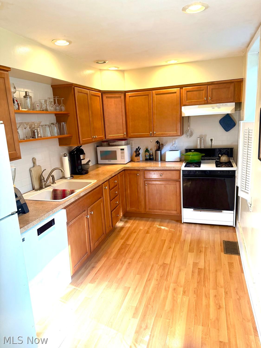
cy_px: 174
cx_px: 130
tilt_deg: -12.4
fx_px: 241
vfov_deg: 71.6
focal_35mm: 24
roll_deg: +2.9
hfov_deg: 56.8
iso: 125
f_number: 1.78
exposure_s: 1/121
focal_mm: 6.76
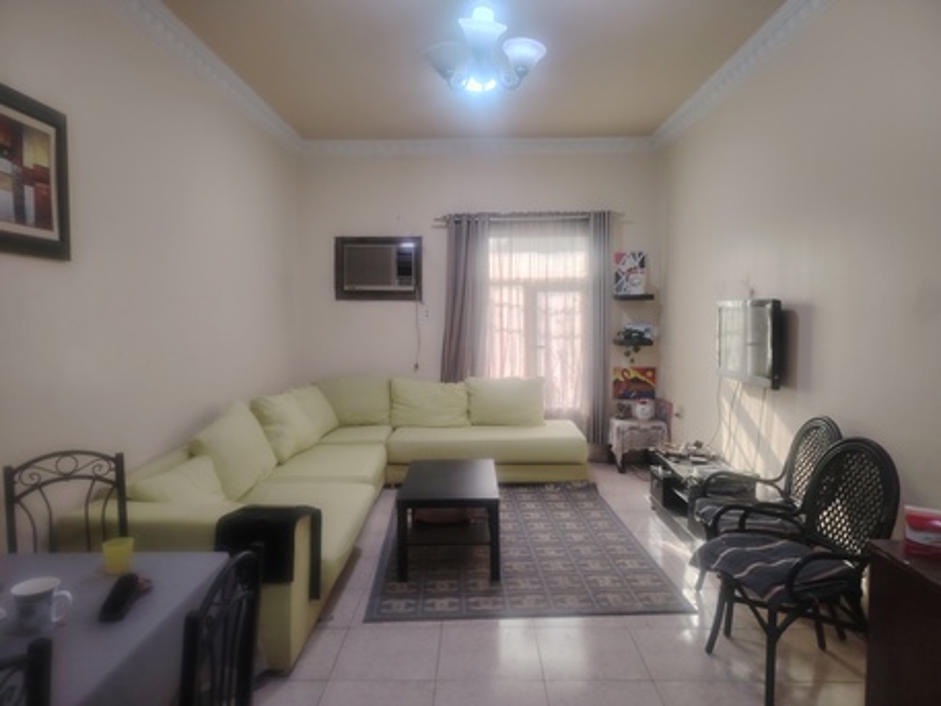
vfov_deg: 56.8
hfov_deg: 71.6
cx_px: 470
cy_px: 353
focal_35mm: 24
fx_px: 653
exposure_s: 1/60
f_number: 1.75
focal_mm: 5.25
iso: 291
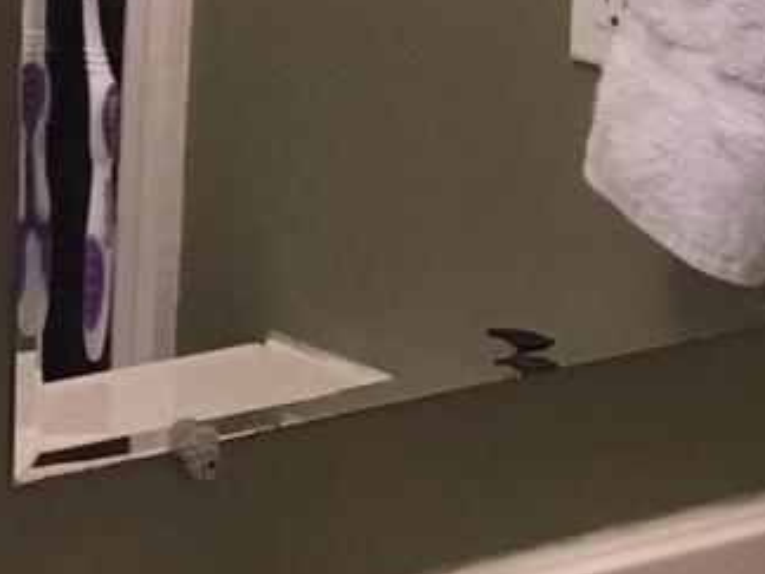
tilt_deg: -8.5
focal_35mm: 179
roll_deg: -1.2
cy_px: -182
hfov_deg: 10.7
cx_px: -357
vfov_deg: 8.2
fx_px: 3956
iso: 25
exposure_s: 1/15
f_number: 2.2
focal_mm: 4.15
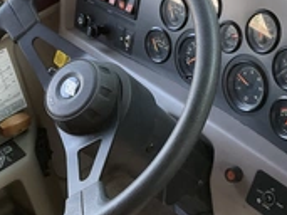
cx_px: 134
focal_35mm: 68
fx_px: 563
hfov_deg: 28.6
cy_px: 118
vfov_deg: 21.6
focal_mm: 3
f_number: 1.8
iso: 64
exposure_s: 1/122
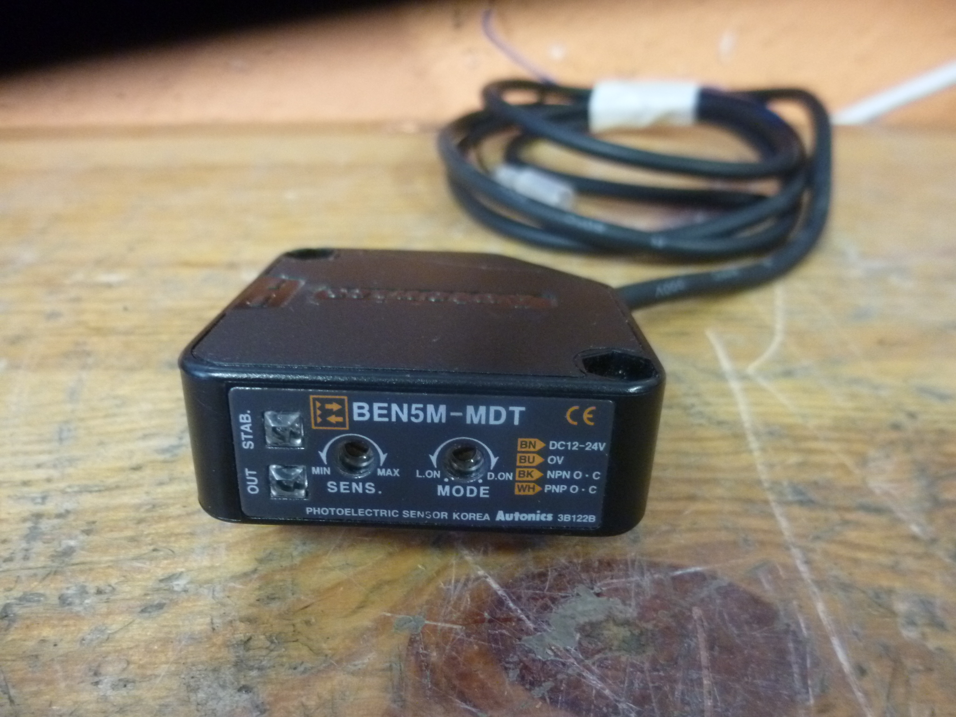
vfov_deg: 54.9
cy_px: 358
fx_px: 690
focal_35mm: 25
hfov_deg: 69.4
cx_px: 478
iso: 400
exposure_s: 1/5
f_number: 3.1
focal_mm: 4.5
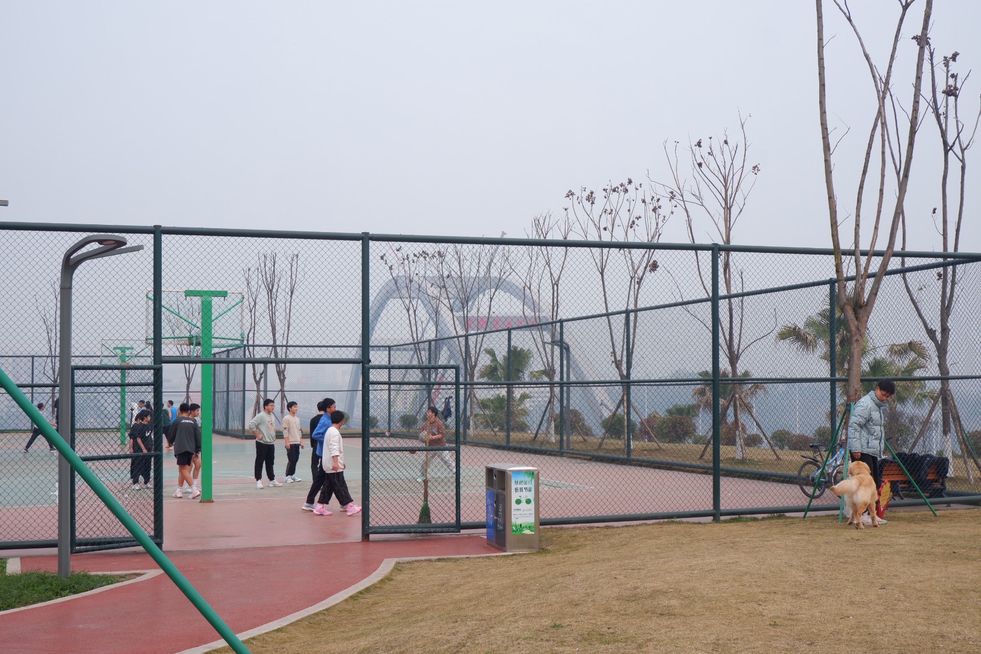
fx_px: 1226
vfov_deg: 29.9
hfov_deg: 43.6
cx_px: 490
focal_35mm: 45
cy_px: 327
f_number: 8
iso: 200
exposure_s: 1/160
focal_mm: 30.5
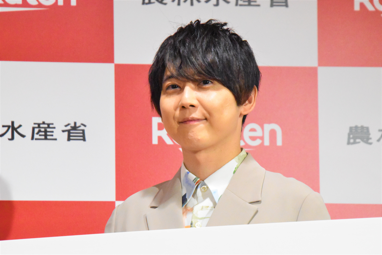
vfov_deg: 3.7
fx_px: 3979
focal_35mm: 375
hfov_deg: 5.5
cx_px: 191
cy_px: 128
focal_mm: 250
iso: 12800
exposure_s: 1/400
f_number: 8
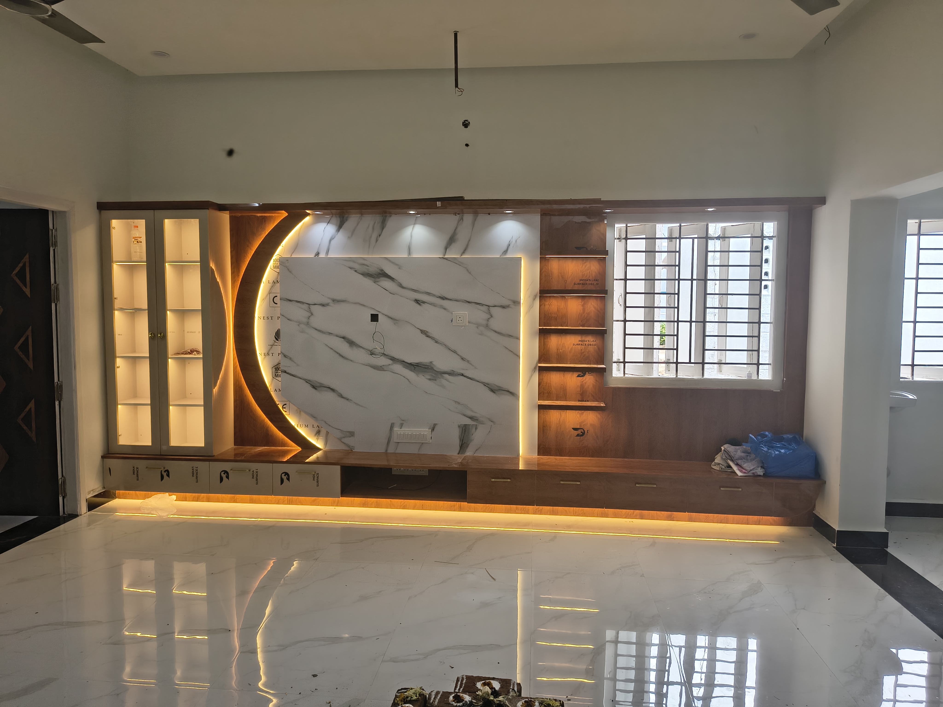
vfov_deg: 56.8
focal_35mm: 24
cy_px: 354
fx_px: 654
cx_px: 472
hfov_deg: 71.6
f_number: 1.8
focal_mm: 5.56
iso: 100
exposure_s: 1/145
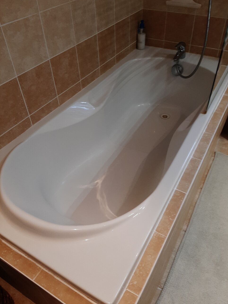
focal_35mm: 27
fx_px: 237
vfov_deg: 65.3
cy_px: 148
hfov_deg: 51.3
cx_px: 118
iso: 80
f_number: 1.7
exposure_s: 1/50
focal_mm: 3.93
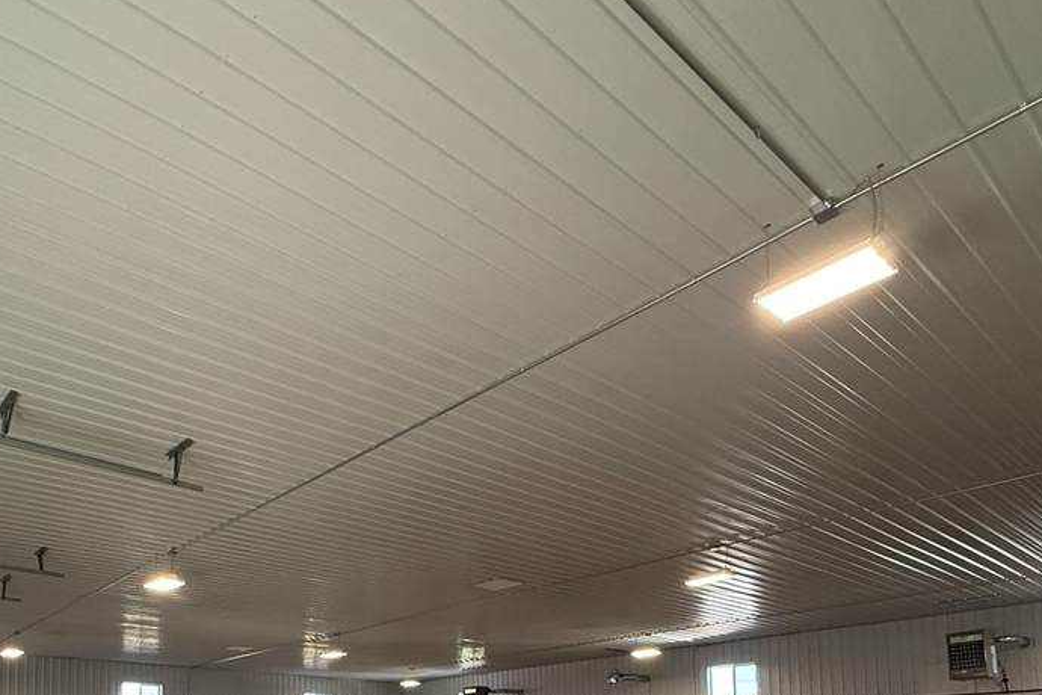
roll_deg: +0.1
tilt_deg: +4.9
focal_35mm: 27
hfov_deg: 65.9
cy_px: 706
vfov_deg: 41.3
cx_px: 362
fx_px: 781
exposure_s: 1/99
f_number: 2.2
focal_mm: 2.22
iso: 200
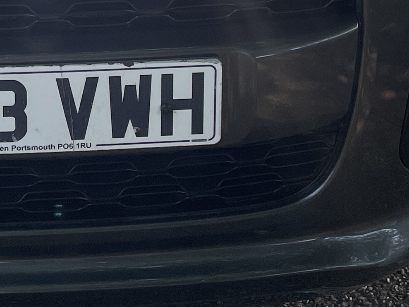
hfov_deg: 18.3
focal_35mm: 106
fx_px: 1253
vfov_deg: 12.8
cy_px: -226
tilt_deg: -15.0
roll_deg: -1.7
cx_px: 58
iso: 32
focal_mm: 4.2
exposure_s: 1/558
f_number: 1.6
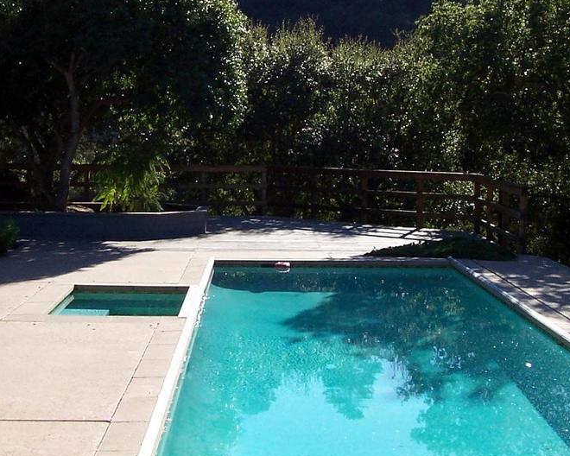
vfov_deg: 21.8
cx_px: 248
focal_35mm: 70
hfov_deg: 27.1
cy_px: 149
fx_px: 1181
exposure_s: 1/350
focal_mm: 5.6
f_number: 5.6
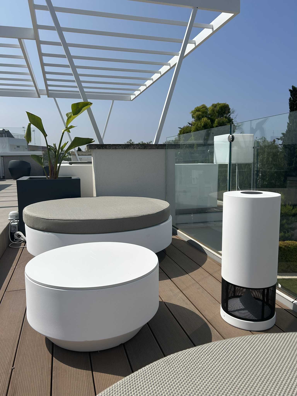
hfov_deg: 53.1
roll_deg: +1.4
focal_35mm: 26
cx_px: 148
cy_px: 198
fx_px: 297
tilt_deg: -7.6
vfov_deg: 67.3
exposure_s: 1/8696
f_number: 1.5
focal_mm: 5.7
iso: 50
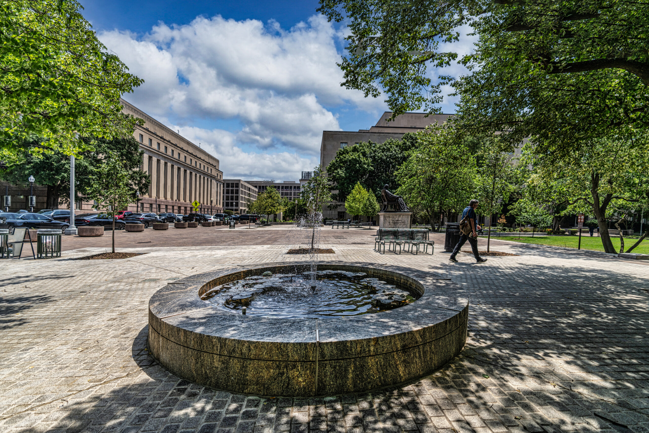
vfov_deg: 73.8
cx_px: 324
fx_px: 288
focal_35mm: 16
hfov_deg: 96.7
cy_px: 216
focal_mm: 16
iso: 100
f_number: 2.8
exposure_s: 1/3200
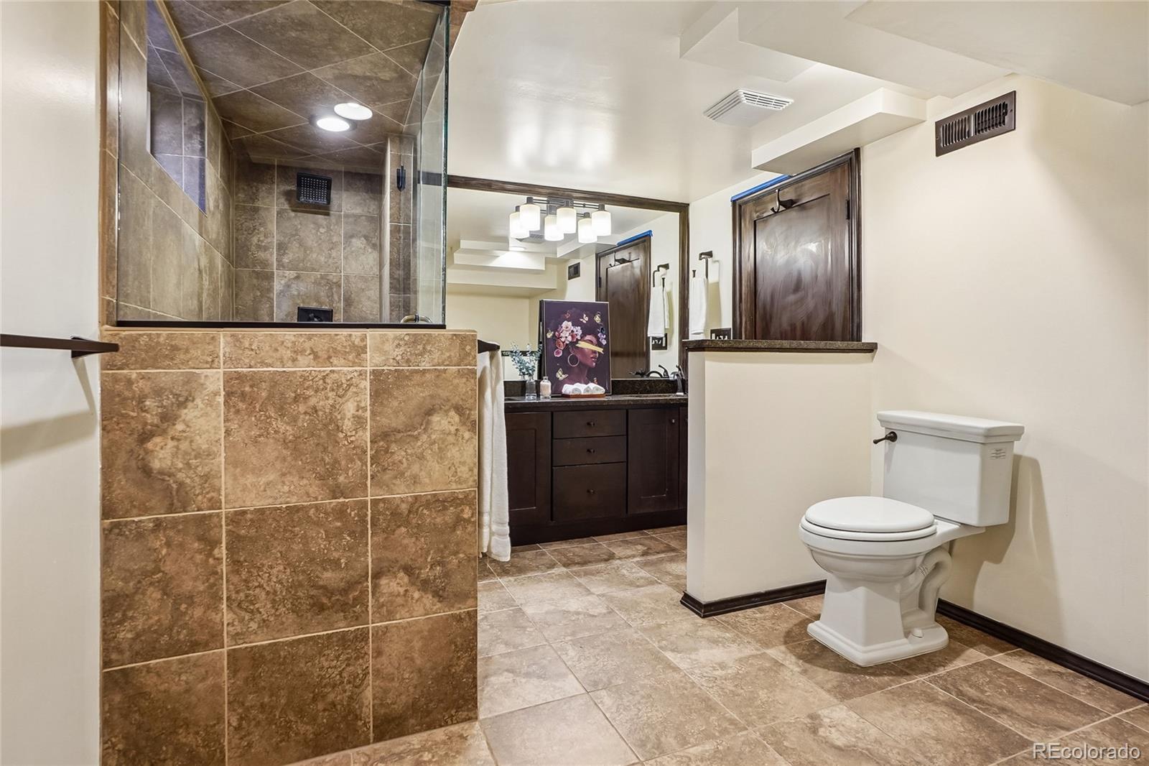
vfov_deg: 67.4
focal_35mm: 18
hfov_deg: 90.0
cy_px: 383
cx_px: 574
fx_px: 574
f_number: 8
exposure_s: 1/6
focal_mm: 12
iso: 400
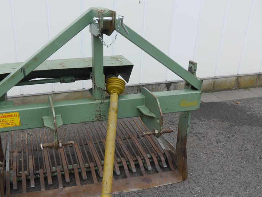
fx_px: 295
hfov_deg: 47.3
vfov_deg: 36.7
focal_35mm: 39
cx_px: 94
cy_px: 119
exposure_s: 1/200
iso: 160
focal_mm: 14
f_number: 5
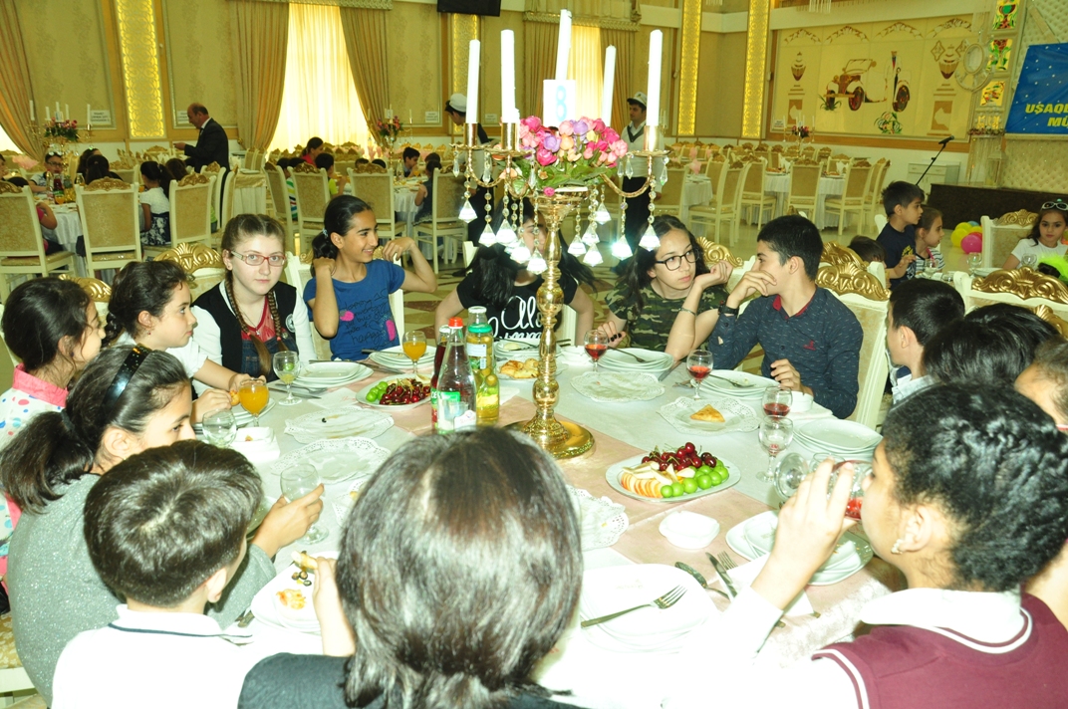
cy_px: 354
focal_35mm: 27
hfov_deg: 67.4
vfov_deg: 47.8
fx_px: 800
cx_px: 534
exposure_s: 1/50
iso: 800
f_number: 6.3
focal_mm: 18
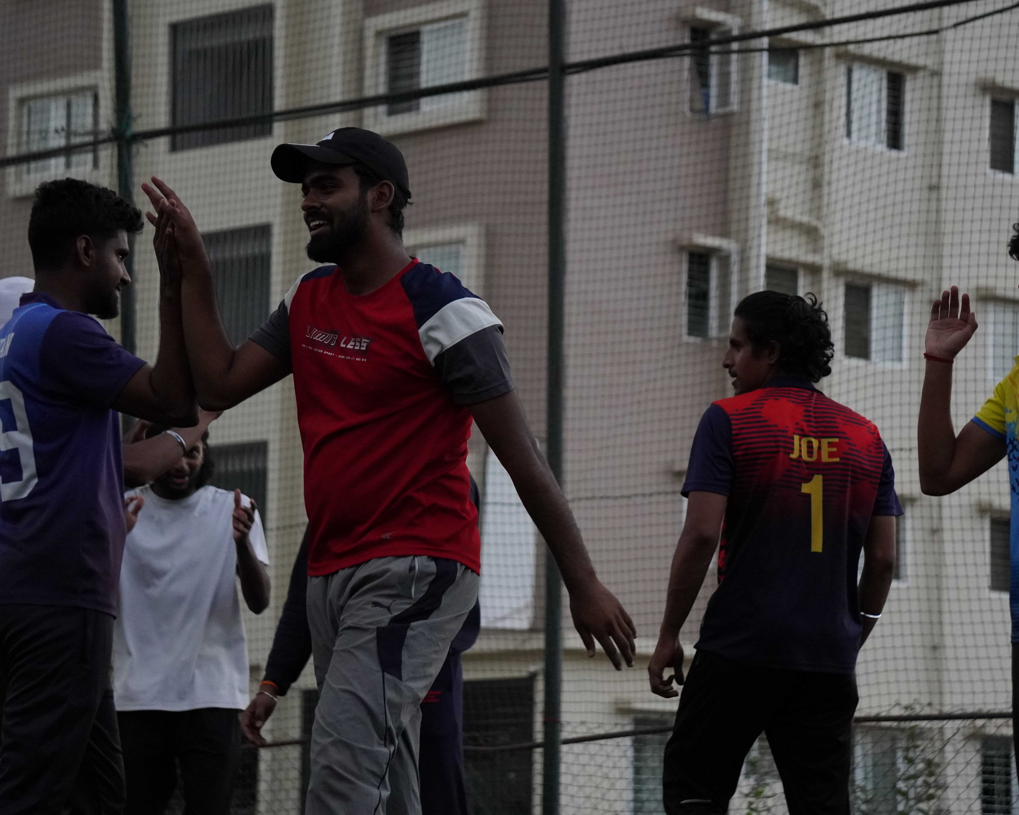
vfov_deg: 11.1
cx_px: 577
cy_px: 408
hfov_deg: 13.9
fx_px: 4192
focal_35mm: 139
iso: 2500
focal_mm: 82
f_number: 5
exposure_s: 1/1000
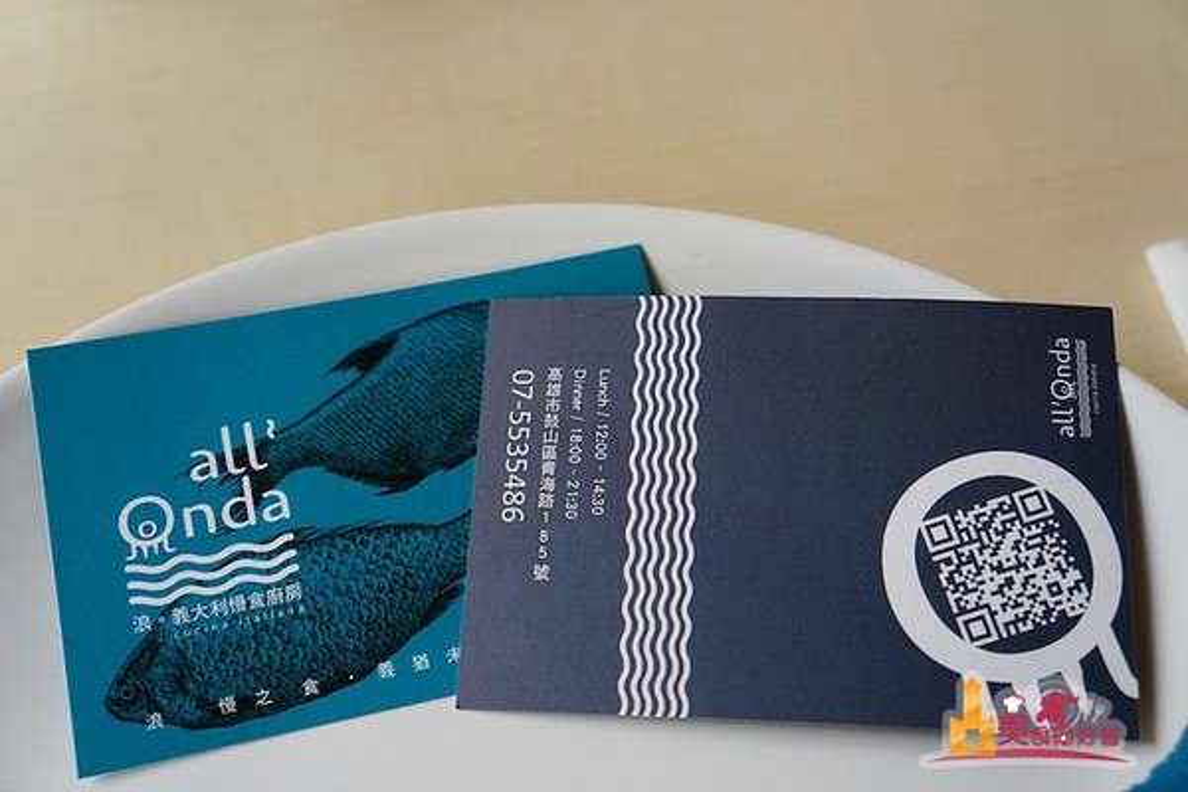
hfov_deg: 46.4
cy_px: 396
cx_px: 594
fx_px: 1386
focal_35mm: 42
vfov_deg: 31.9
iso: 100
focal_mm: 28
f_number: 4
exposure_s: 1/60
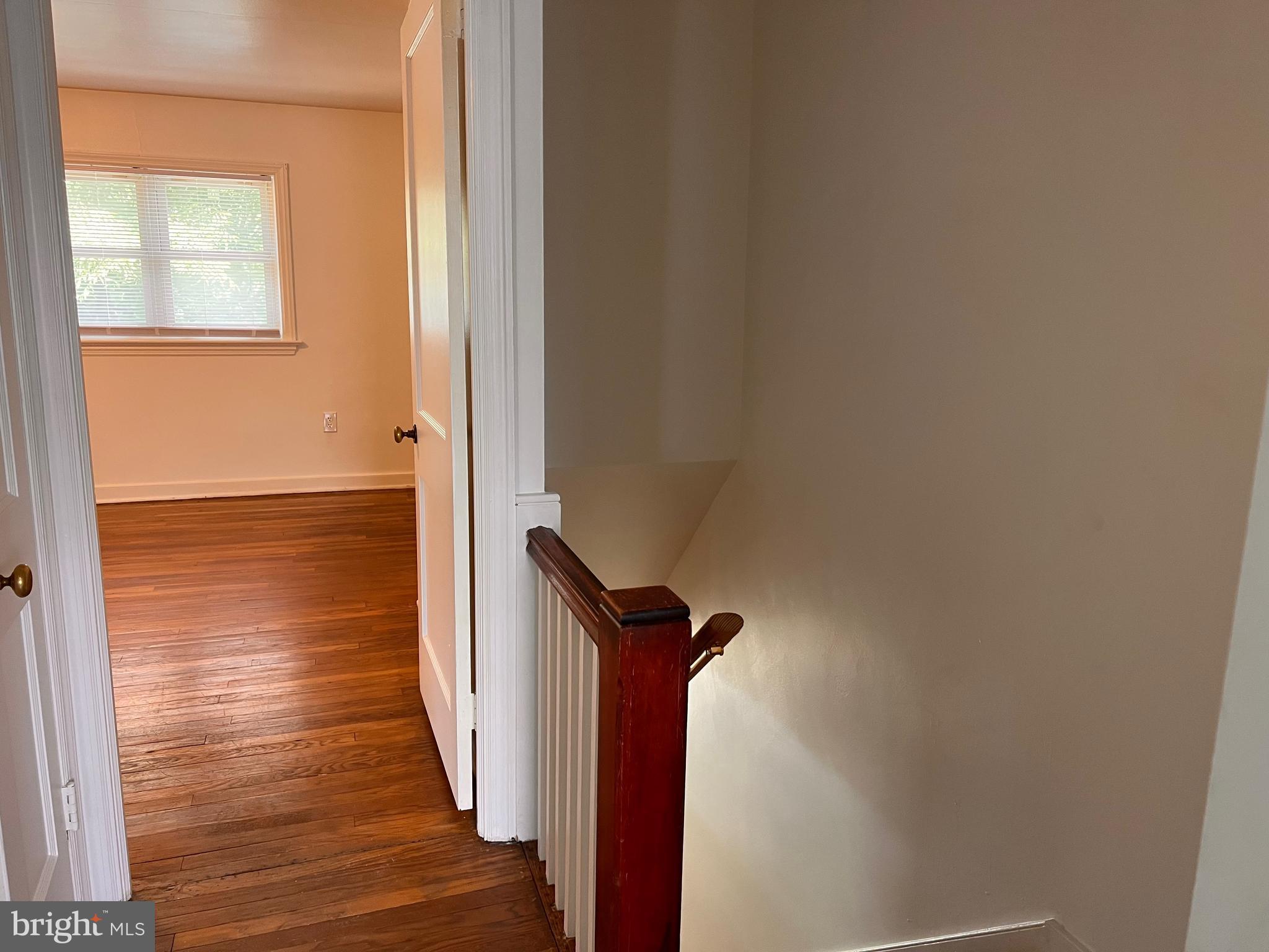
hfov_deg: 67.3
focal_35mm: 26
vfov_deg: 53.1
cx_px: 634
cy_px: 476
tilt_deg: -11.3
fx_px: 953
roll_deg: -0.3
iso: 160
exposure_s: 1/60
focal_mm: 5.7
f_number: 1.5
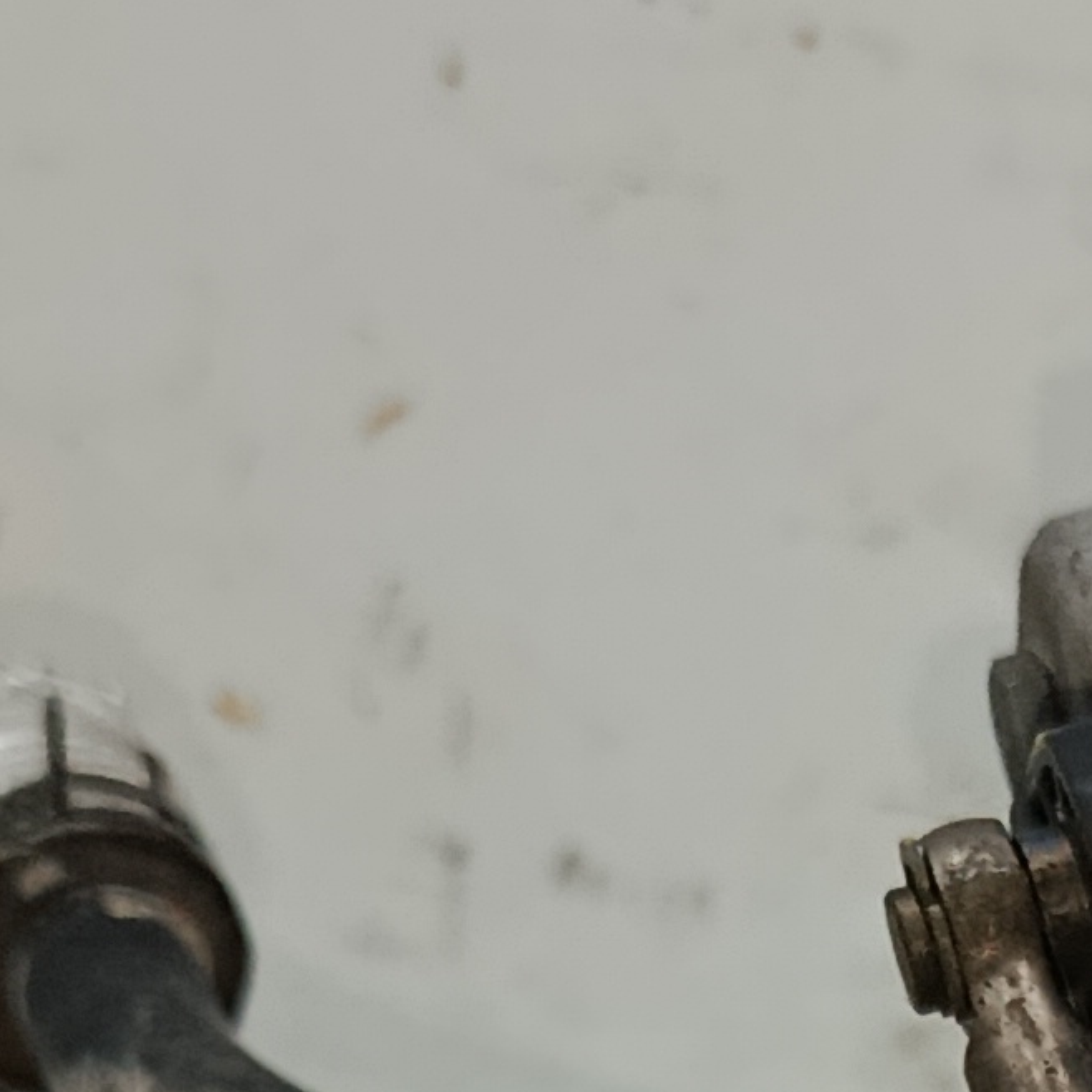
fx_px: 4604
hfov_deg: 13.2
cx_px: 1245
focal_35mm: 129
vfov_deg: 12.1
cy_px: 2133
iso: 942
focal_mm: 5.24
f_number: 1.7
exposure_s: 1/100
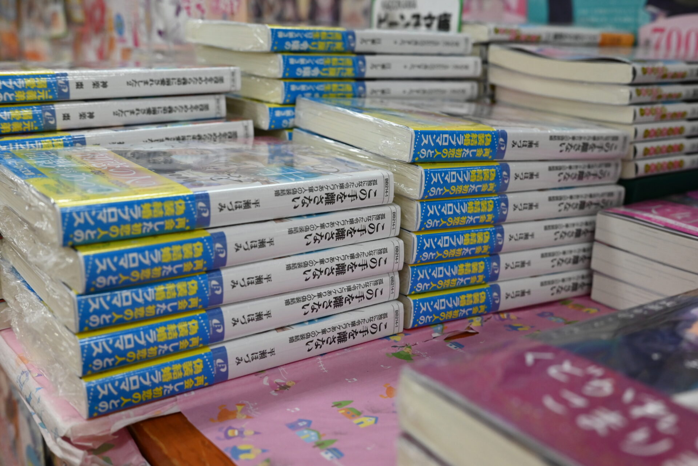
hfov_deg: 48.4
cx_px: 349
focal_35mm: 40
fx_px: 776
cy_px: 233
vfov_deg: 33.4
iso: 2500
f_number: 6.3
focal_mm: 40
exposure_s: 1/320
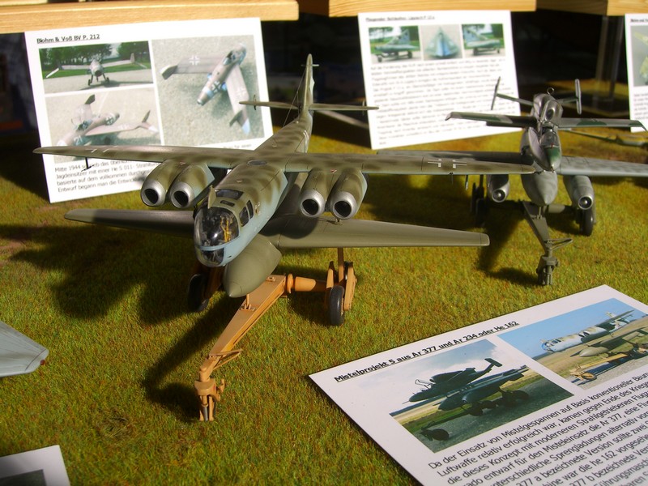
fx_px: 711
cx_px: 324
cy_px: 243
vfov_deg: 37.7
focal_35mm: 38
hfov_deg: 49.0
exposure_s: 1/500
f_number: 4
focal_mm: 7.9
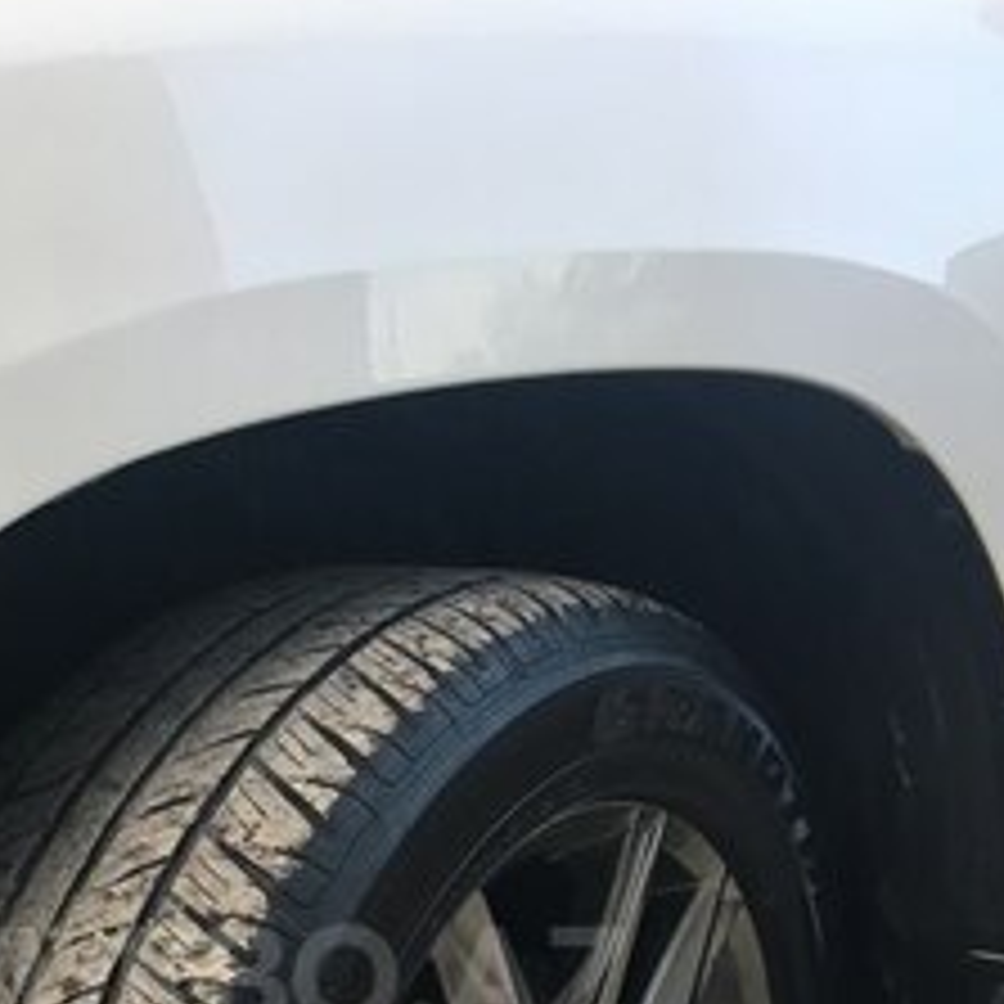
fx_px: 1870
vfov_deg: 28.4
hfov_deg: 29.7
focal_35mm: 57
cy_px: 977
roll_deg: +0.4
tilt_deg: -16.0
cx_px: 279
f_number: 2.2
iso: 40
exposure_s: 1/33
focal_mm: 4.15
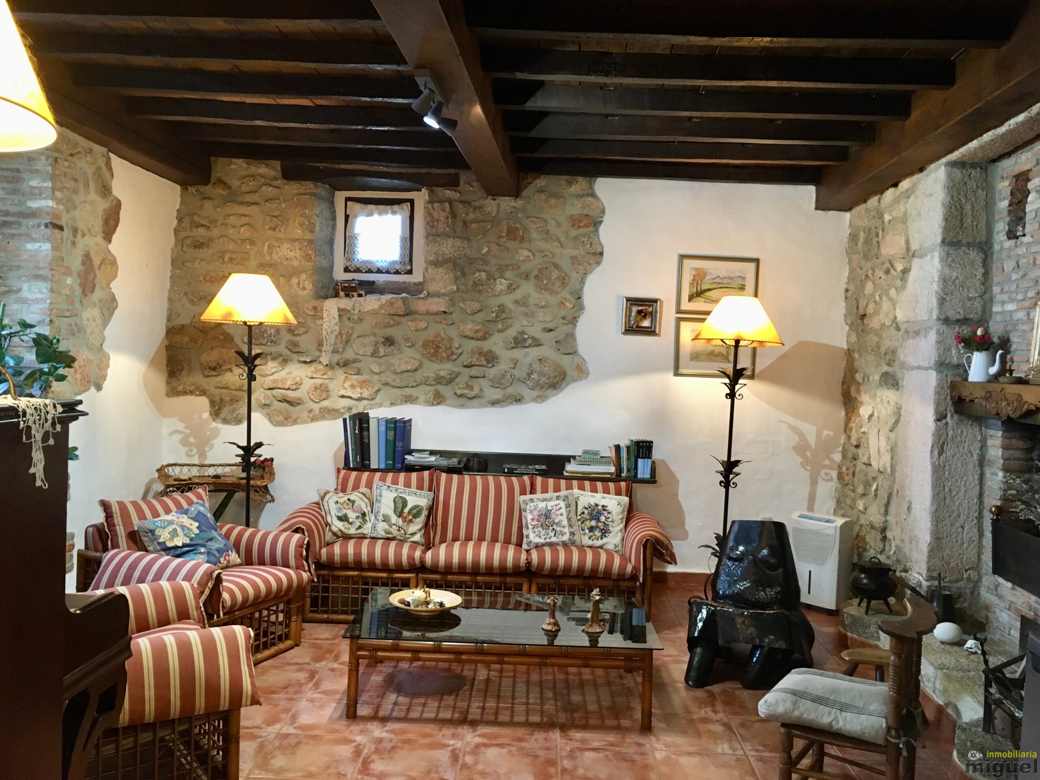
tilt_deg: -4.7
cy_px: 390
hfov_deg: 61.7
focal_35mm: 29
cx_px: 520
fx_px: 871
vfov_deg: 48.2
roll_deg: -1.7
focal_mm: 4.15
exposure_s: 1/20
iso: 200
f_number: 2.2
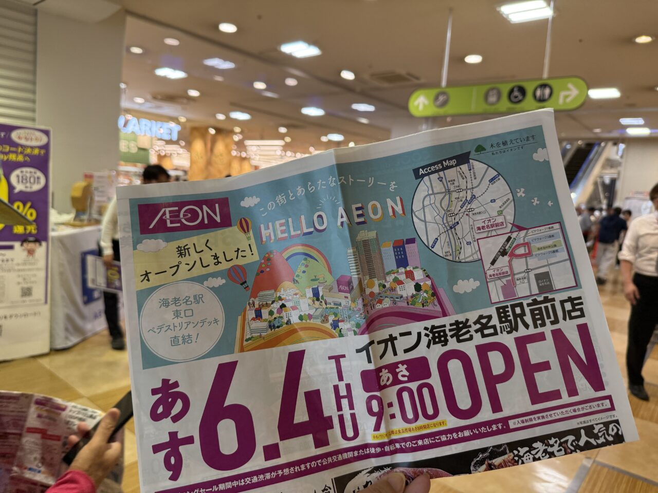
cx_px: 329
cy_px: 246
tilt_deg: -5.1
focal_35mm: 24
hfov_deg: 71.6
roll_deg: -4.4
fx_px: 456
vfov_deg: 56.8
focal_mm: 6.76
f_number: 1.78
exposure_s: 1/177
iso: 200
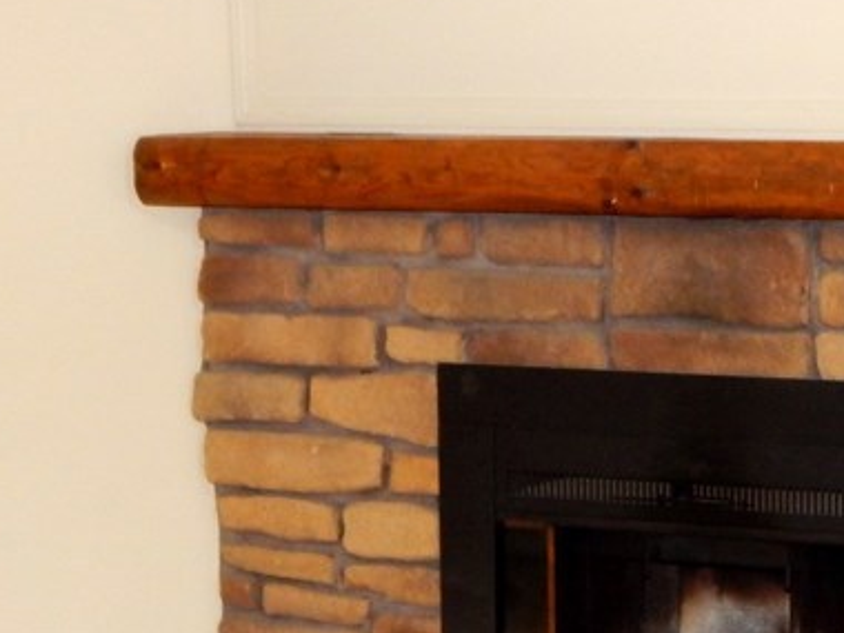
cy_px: 571
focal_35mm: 116
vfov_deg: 12.7
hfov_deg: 16.6
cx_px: 853
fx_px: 2828
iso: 320
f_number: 3.6
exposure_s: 1/30
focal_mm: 7.7
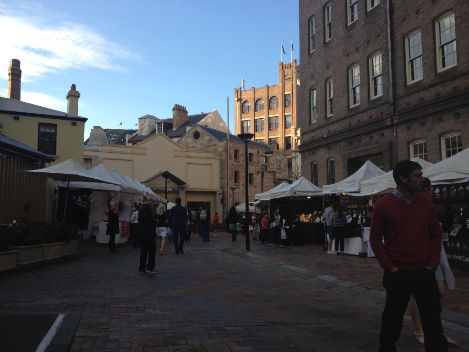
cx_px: 234
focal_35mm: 35
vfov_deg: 40.7
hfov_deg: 52.6
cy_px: 176
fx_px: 474
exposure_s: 1/442
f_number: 2.4
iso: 50
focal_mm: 4.28
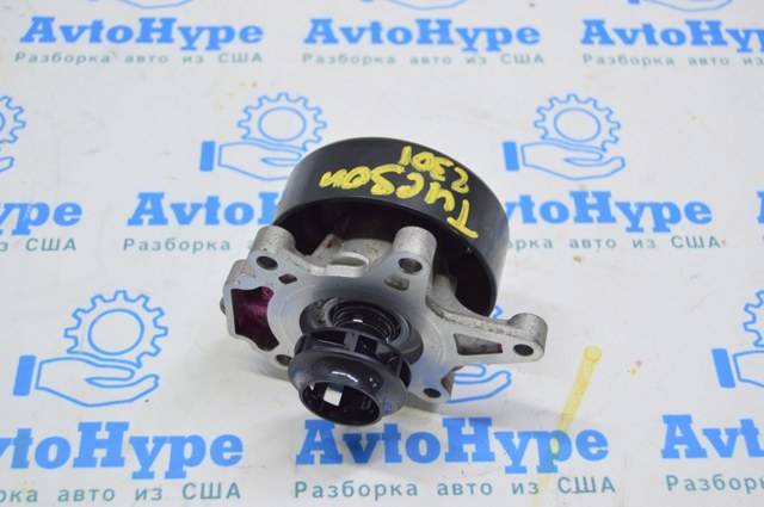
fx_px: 1113
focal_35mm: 52
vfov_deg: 25.7
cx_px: 382
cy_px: 254
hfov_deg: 37.9
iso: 400
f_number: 5.6
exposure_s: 1/20
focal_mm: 35
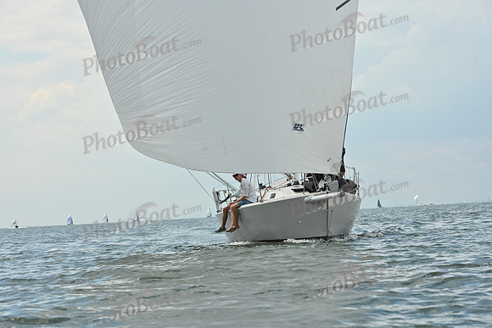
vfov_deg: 11.2
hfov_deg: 16.8
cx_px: 246
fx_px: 1668
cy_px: 164
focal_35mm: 122
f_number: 10
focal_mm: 122
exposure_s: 1/1250
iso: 320
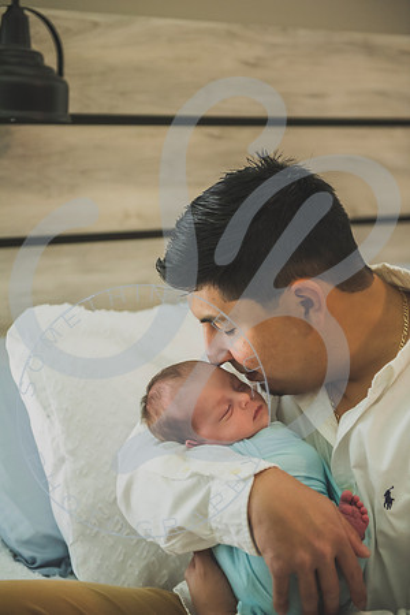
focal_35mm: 70
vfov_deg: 28.8
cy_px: 308
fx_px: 1196
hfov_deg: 19.5
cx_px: 205
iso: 1600
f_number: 2.8
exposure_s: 1/125
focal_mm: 70
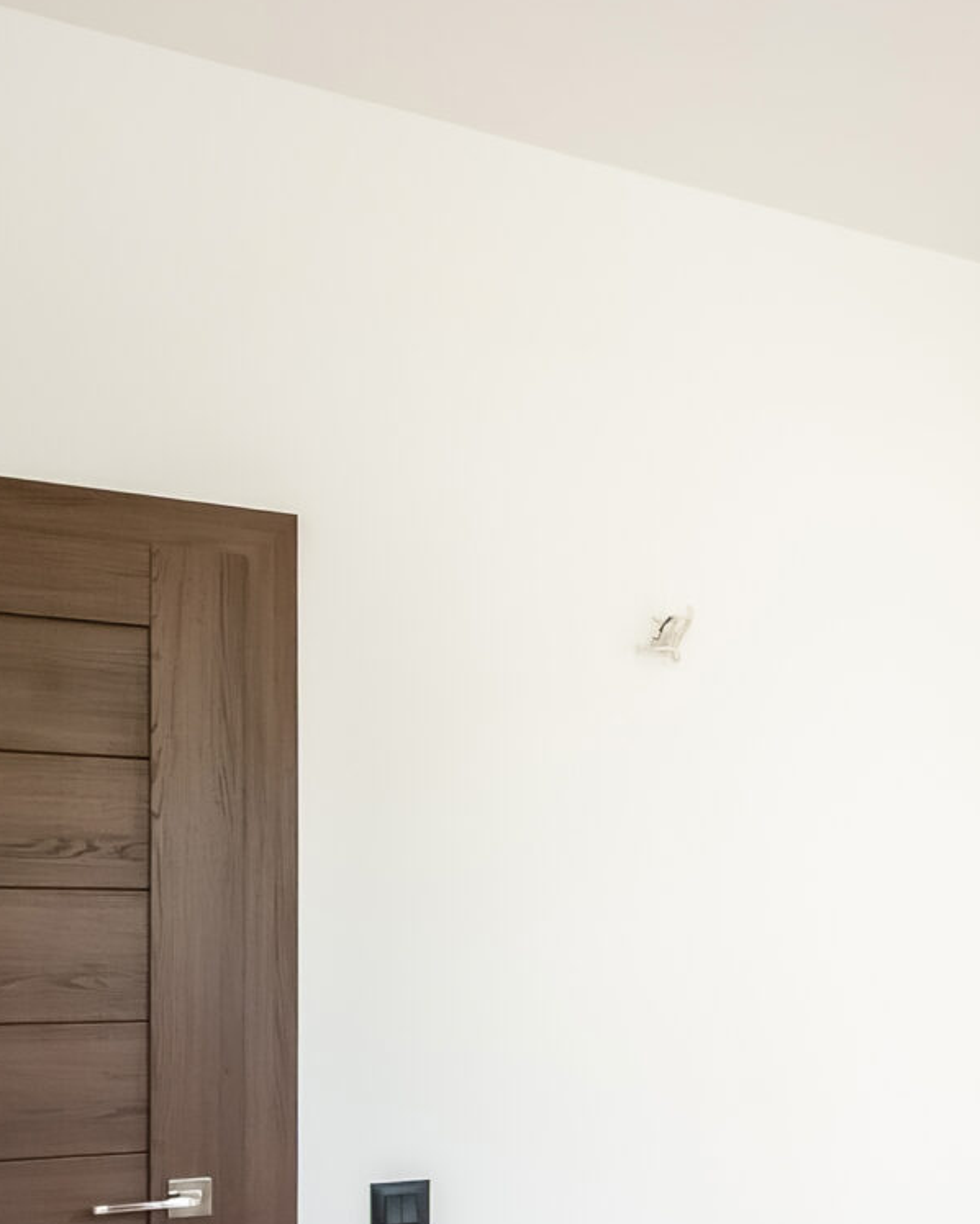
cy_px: 956
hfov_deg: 30.7
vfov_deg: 39.7
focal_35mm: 45
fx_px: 1631
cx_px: 1014
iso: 2500
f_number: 9
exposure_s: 1/125
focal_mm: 14
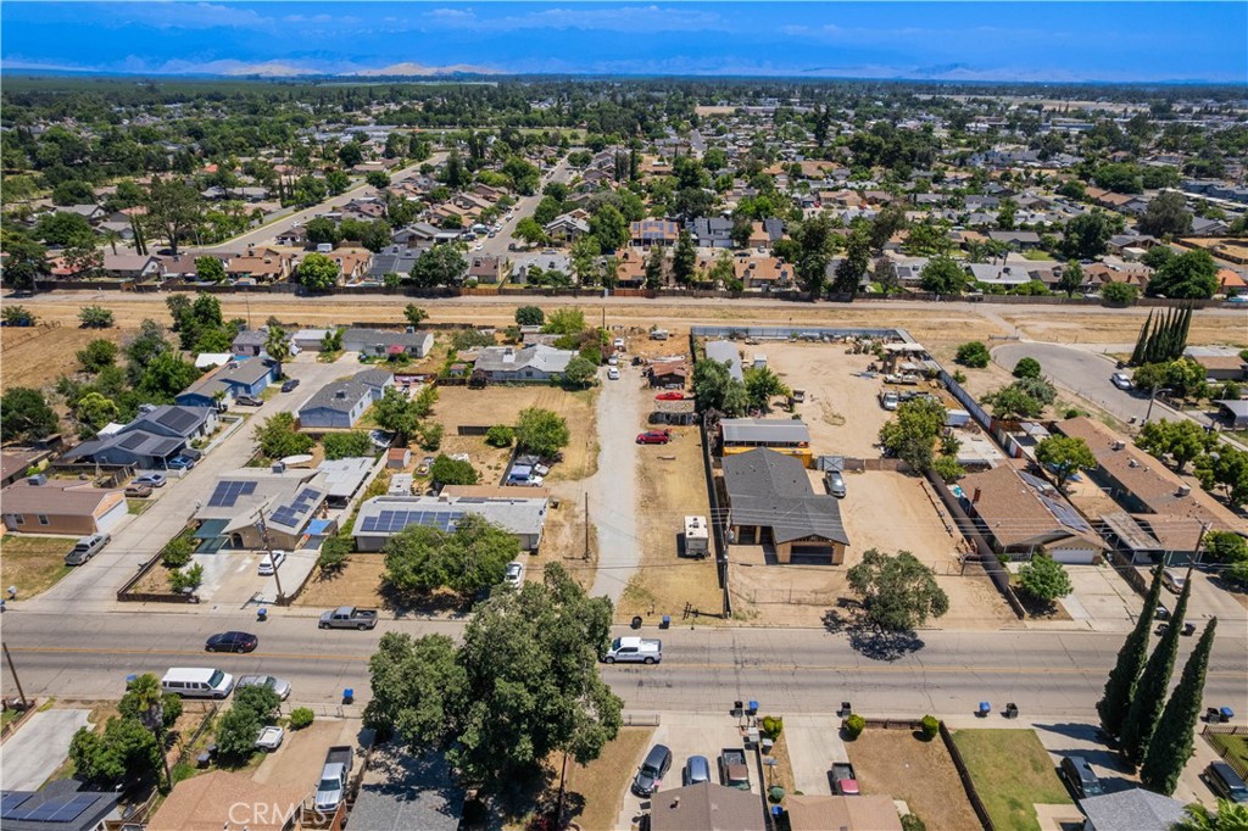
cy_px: 416
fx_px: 762
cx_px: 624
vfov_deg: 57.2
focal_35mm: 22
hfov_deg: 78.6
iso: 120
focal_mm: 8.38
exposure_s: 1/2000
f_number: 2.8
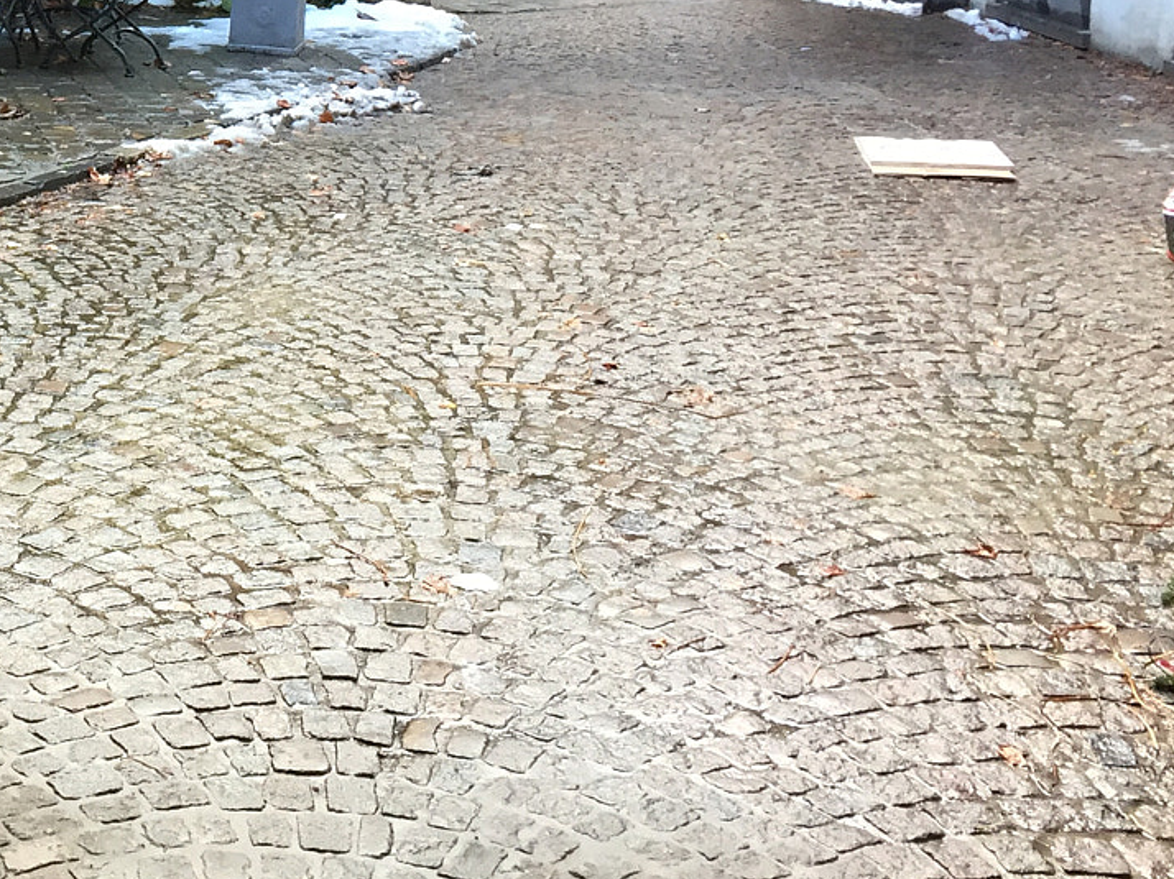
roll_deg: +0.8
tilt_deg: -4.2
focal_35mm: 65
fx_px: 2204
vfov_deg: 21.5
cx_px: 7
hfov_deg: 28.1
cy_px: -71
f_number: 2.2
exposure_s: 1/33
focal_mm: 4.15
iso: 40
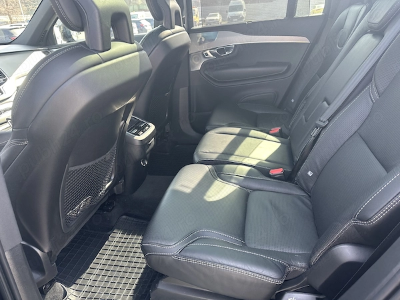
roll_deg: +3.5
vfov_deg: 56.8
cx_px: 200
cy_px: 150
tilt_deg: -25.2
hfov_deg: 71.6
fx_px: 277
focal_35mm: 24
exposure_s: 1/121
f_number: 1.78
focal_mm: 6.86
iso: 125
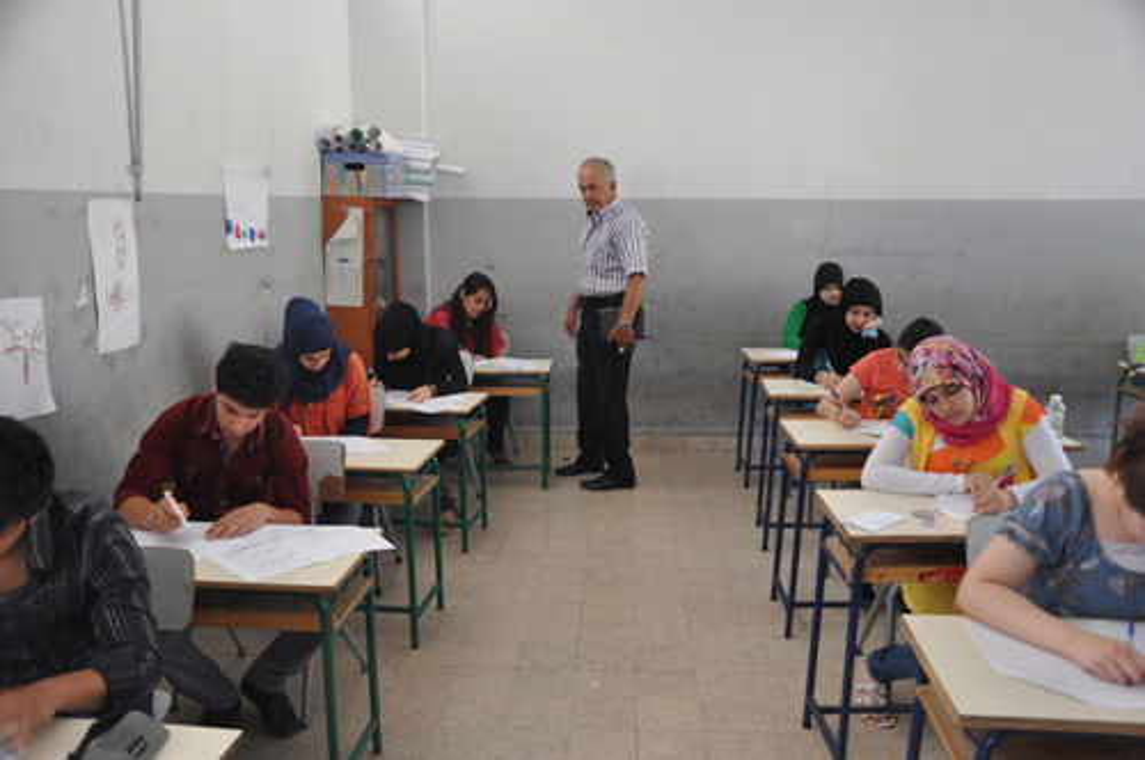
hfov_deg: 59.6
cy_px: 380
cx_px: 572
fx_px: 1001
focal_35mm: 32
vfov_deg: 41.6
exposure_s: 1/30
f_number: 3.8
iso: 250
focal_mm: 21
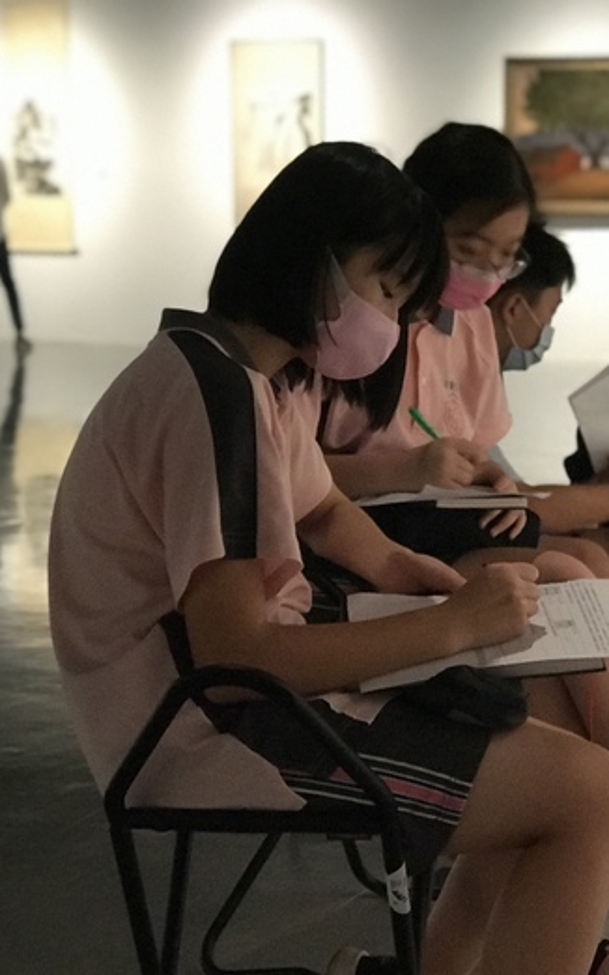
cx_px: 534
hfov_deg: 15.9
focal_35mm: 81
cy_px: 487
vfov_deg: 25.5
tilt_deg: -8.1
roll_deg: -0.3
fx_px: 2152
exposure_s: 1/60
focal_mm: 6.6
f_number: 2.8
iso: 800
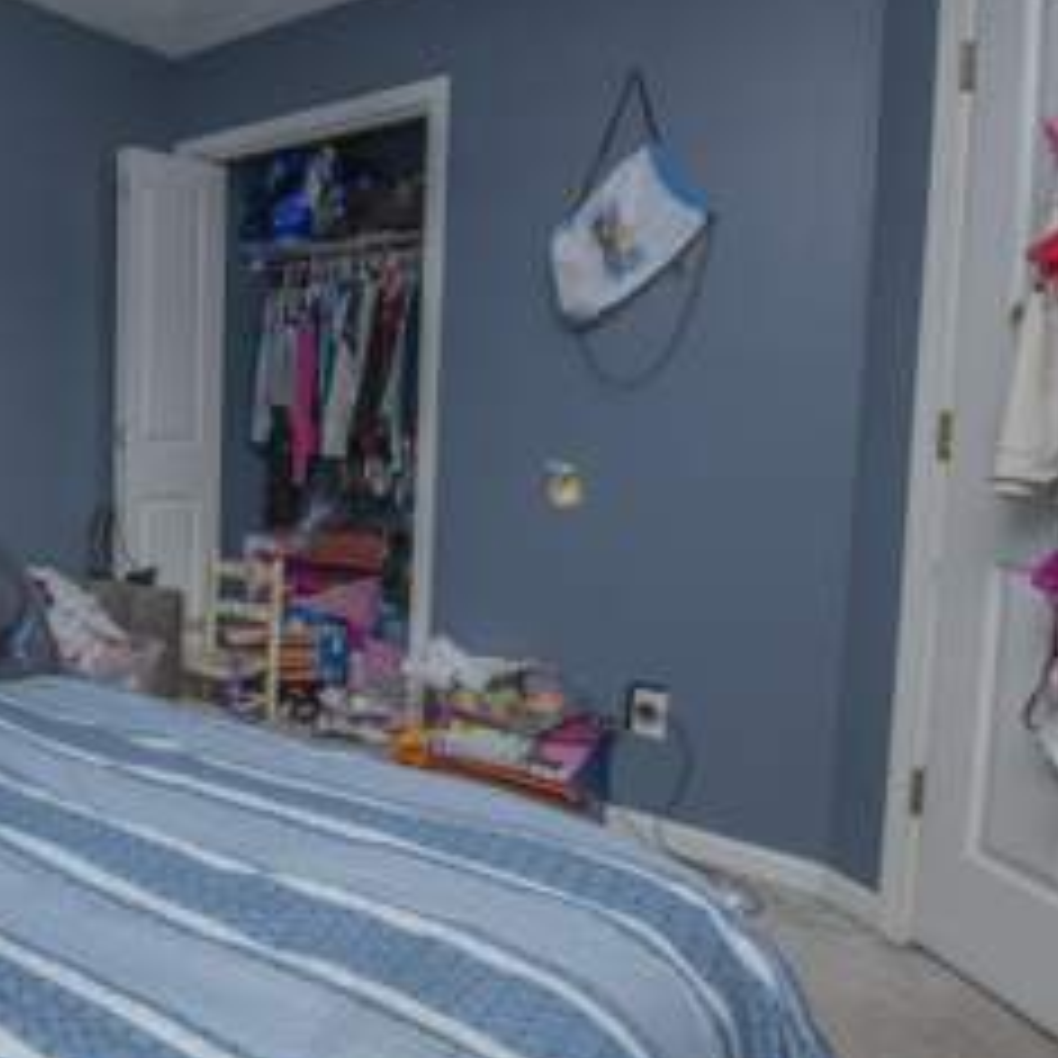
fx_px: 899
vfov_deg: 60.8
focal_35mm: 26
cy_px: 475
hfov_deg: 51.8
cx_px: 59
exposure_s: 1/125
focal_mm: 10
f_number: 10
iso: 800
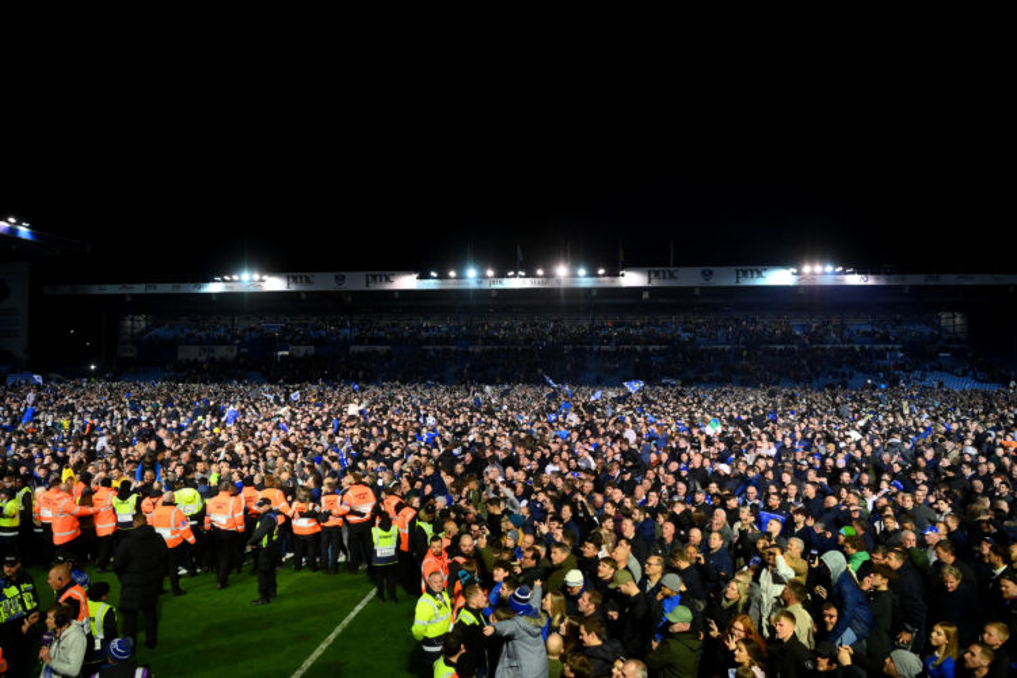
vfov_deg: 53.1
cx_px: 508
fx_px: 678
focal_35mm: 24
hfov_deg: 73.7
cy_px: 339
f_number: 2.8
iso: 8000
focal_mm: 24
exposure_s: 1/2000
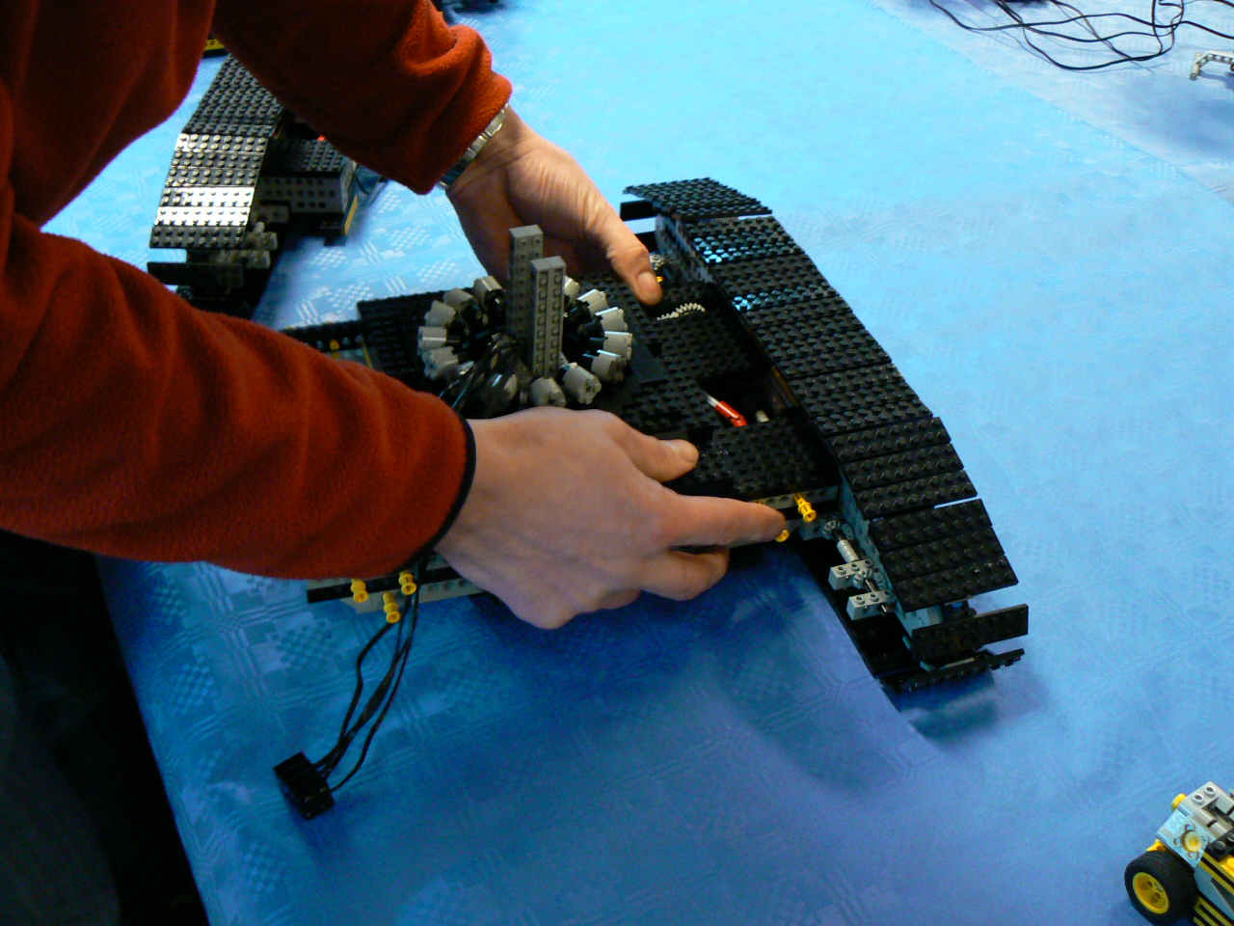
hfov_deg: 50.1
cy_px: 463
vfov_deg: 38.7
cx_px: 617
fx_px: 1319
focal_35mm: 37
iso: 200
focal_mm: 6
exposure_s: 1/8
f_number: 2.8
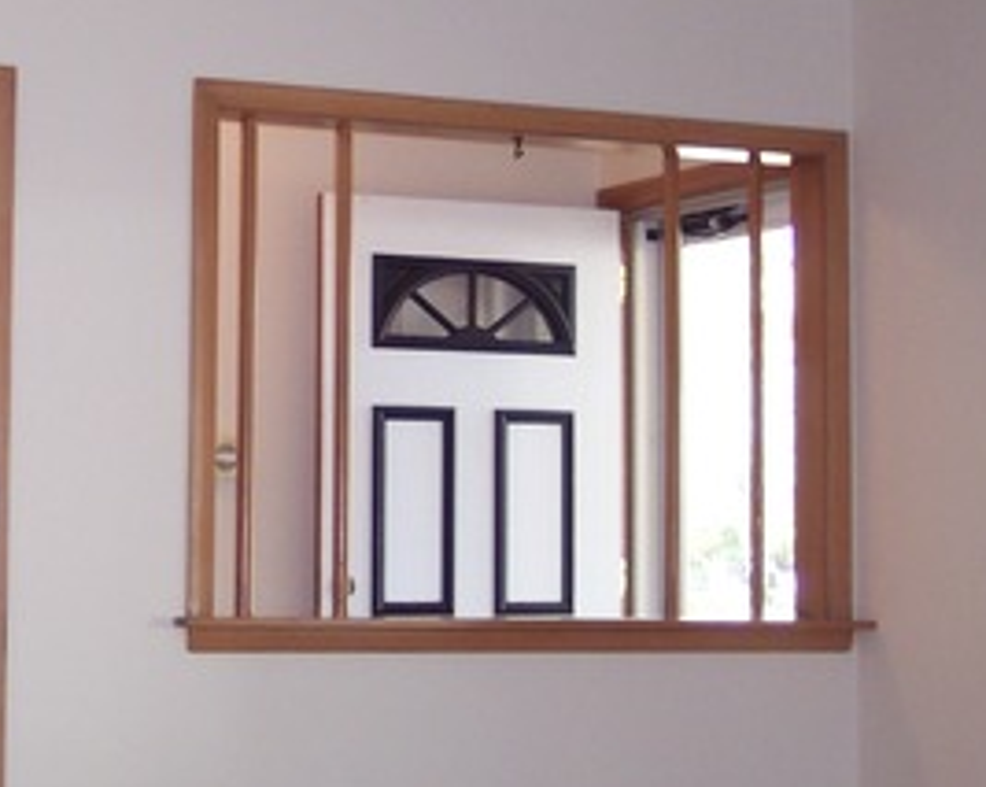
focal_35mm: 89
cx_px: 89
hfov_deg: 21.0
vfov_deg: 17.2
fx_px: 2594
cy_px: 264
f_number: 2.8
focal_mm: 8
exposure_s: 1/30
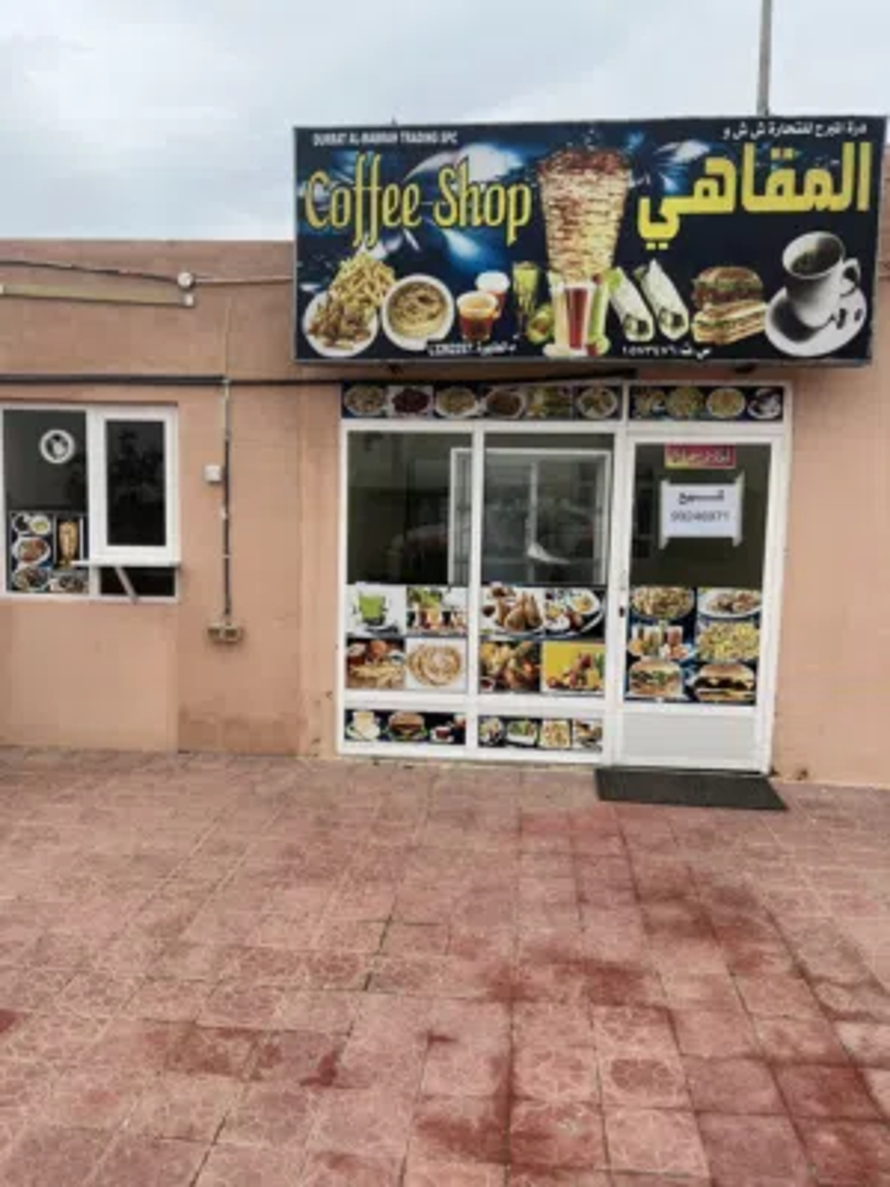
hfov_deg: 53.1
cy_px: 594
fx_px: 891
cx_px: 445
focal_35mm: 26
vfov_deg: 67.3
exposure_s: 1/1212
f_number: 1.6
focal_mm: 5.1
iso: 50
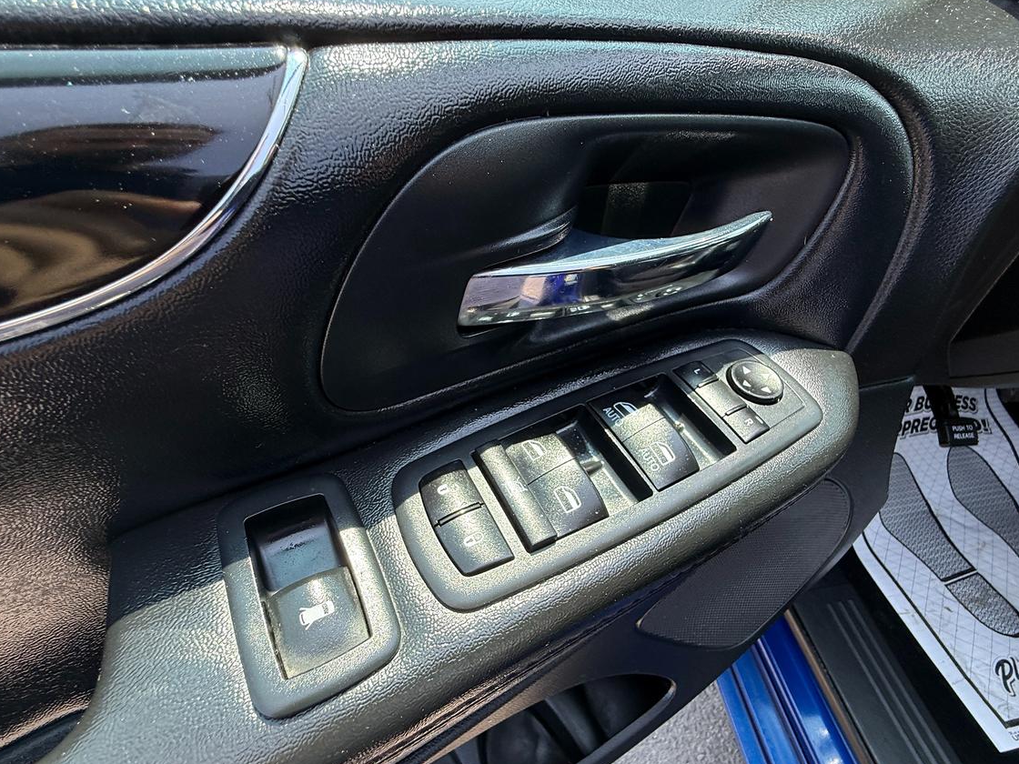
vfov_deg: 78.0
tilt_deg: -50.9
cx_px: 513
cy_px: 412
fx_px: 471
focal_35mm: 16
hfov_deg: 94.5
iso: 64
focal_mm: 2.22
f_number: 2.2
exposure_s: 1/269
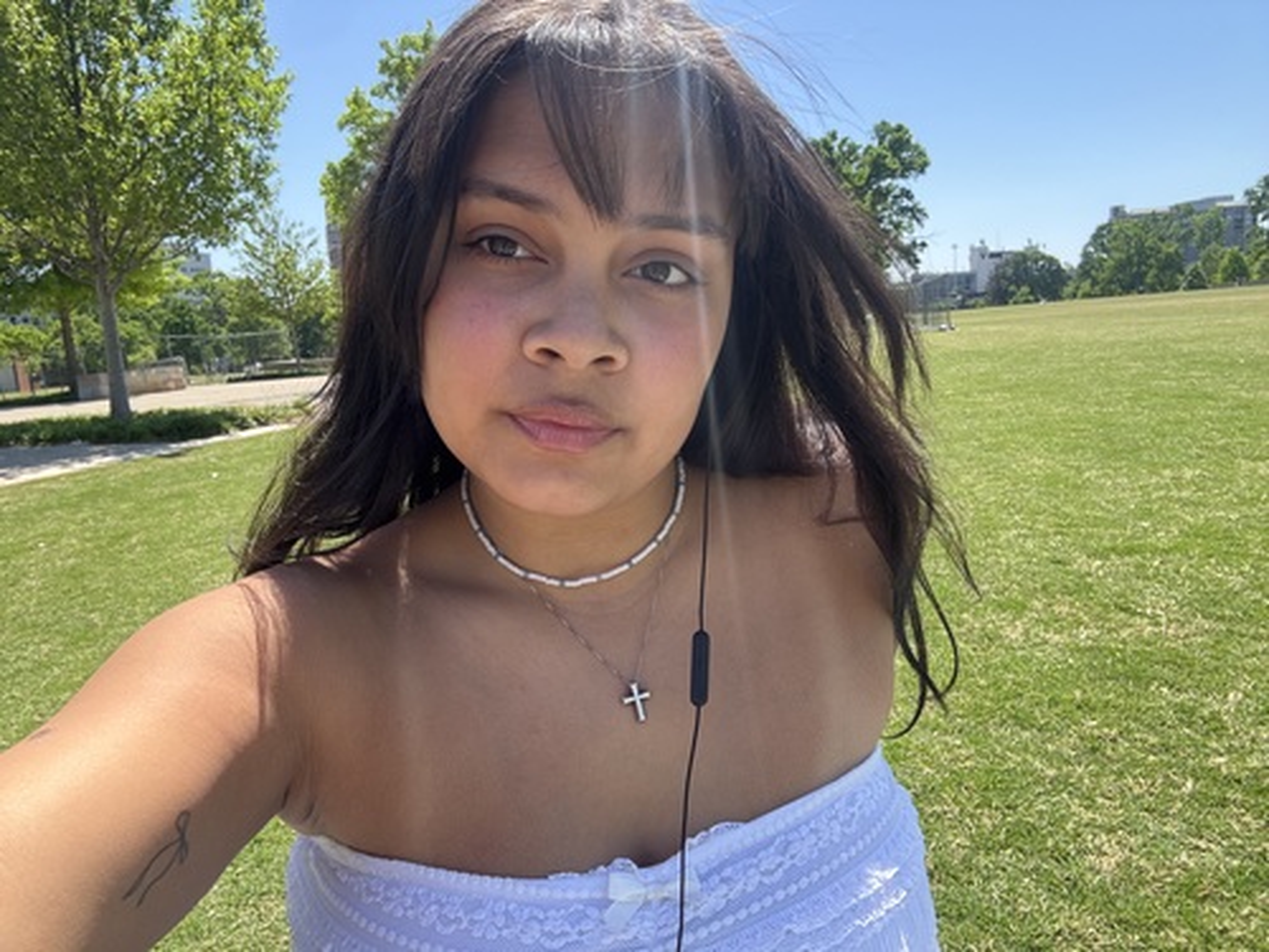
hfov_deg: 73.9
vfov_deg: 58.9
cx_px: 634
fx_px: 843
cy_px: 476
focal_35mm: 23
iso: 25
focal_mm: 2.69
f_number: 1.9
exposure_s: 1/299
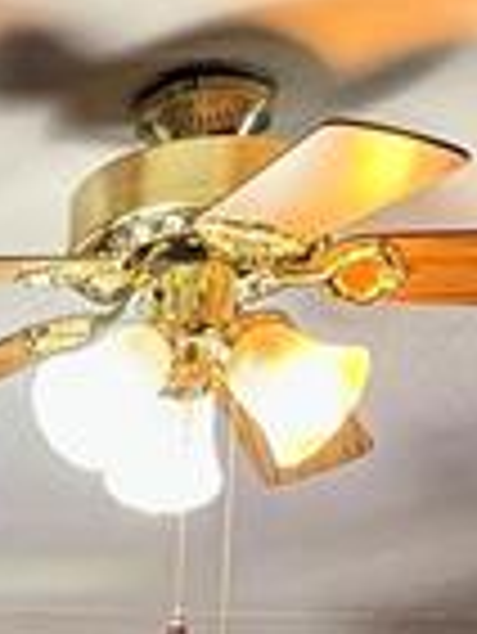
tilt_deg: -7.6
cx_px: -598
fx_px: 2403
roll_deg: -0.4
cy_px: 1610
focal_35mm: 131
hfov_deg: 10.1
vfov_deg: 11.7
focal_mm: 6.76
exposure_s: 1/60
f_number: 1.78
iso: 250
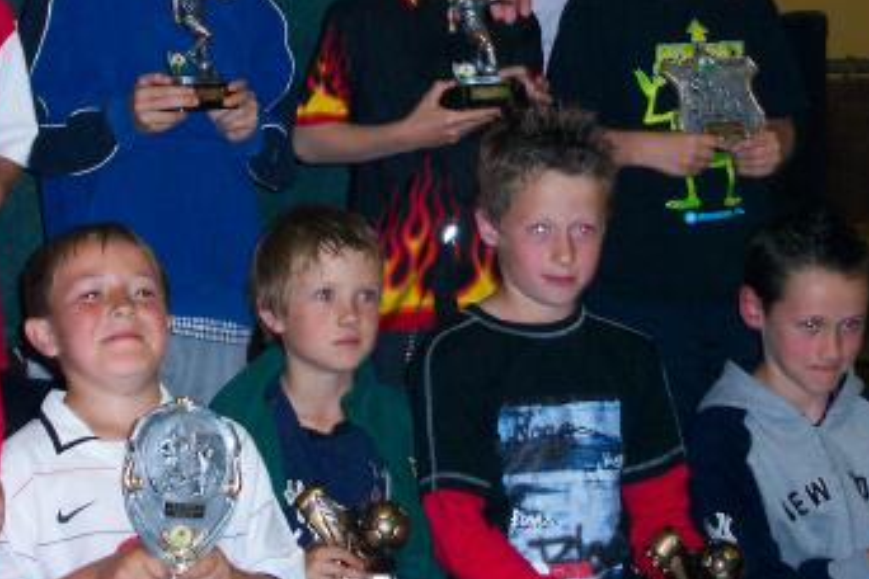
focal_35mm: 114
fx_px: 2752
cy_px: 84
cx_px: 297
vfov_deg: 12.0
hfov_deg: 17.9
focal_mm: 12.6
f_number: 3.5
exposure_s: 1/45
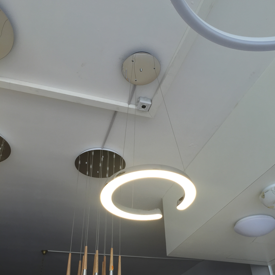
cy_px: 170
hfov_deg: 47.2
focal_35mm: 35
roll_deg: +0.3
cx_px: 139
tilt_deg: +36.1
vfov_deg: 46.8
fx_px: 315
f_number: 2.2
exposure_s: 1/50
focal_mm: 4.15
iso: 32
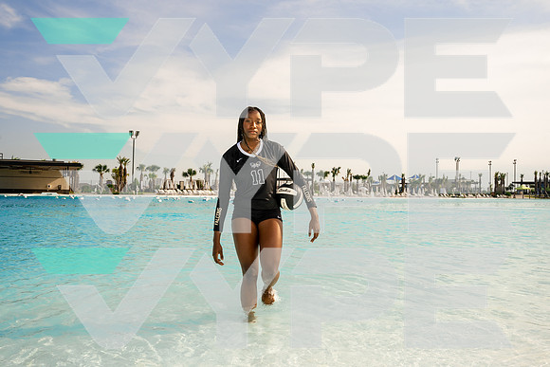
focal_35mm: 33
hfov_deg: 57.2
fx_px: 504
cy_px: 184
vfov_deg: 40.0
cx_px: 275
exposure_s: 1/250
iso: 250
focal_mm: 33
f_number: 13
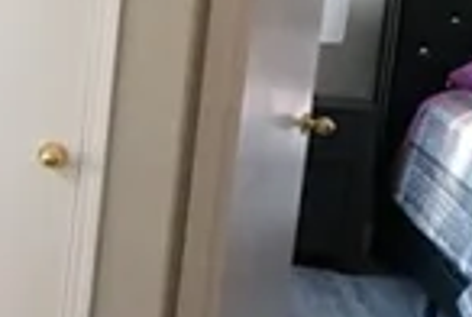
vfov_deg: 16.3
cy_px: 92
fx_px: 1104
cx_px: -411
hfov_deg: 18.2
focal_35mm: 84
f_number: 7.1
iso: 2000
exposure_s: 1/125
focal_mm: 12
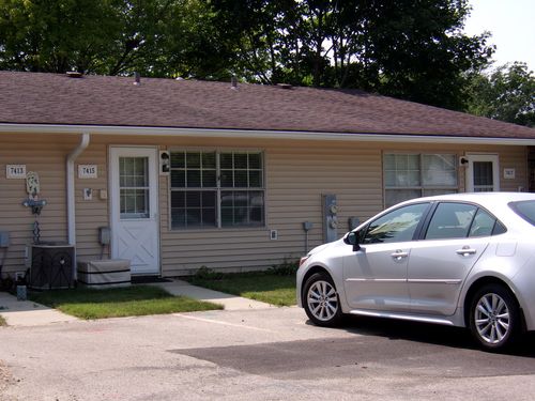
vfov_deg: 21.0
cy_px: 200
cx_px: 268
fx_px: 1082
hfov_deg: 27.8
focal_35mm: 70
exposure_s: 1/350
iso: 80
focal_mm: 12.5
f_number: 4.9
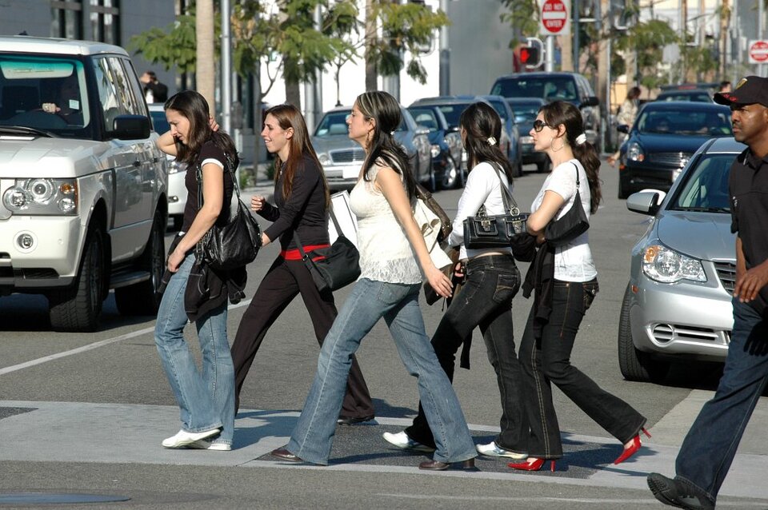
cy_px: 255
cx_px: 384
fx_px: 6393
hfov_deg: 6.9
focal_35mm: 300
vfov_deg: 4.6
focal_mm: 200
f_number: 13
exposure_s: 1/500
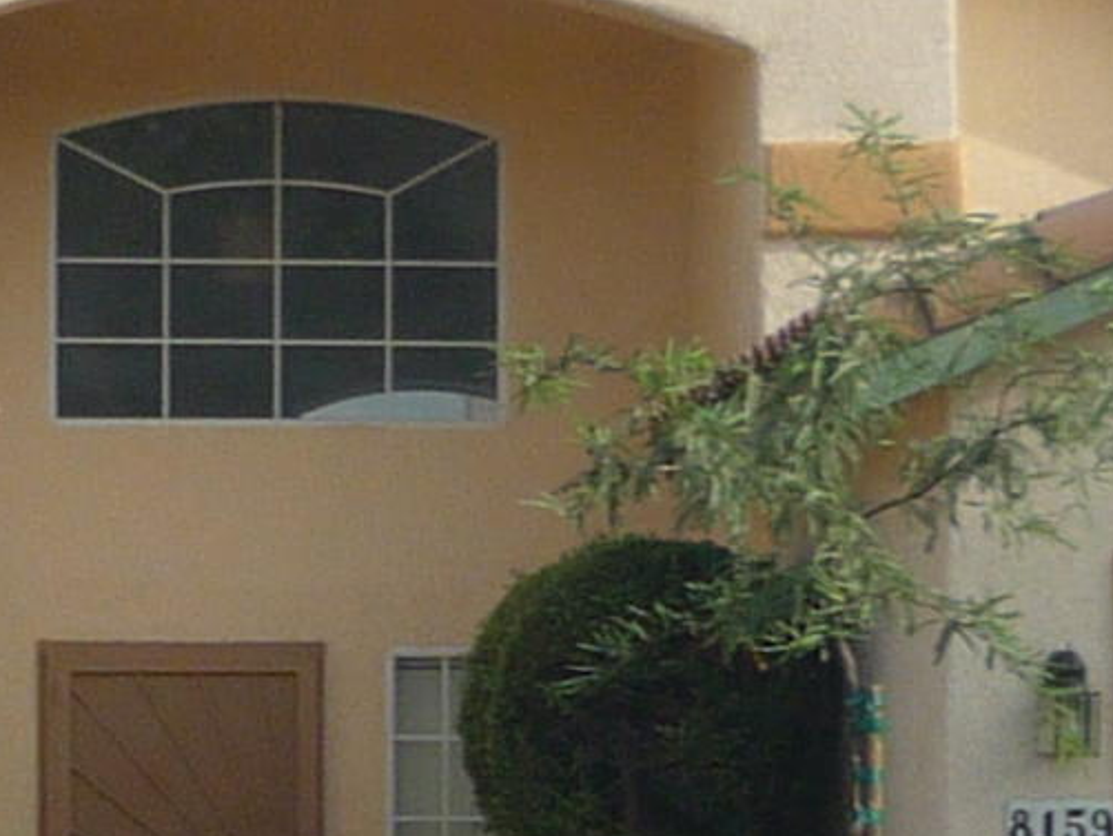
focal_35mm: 215
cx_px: 337
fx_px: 6916
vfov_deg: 6.9
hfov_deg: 9.2
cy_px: 769
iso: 100
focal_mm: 6
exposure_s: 1/160
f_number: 8
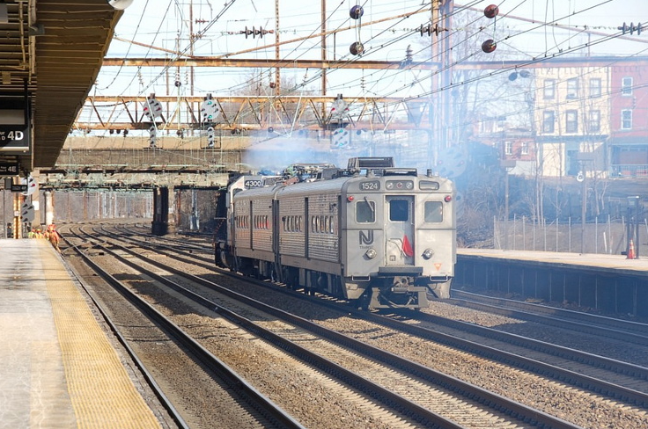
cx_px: 311
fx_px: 3046
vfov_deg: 8.1
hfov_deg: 12.1
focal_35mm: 170
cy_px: 228
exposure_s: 1/320
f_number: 5.6
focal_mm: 105
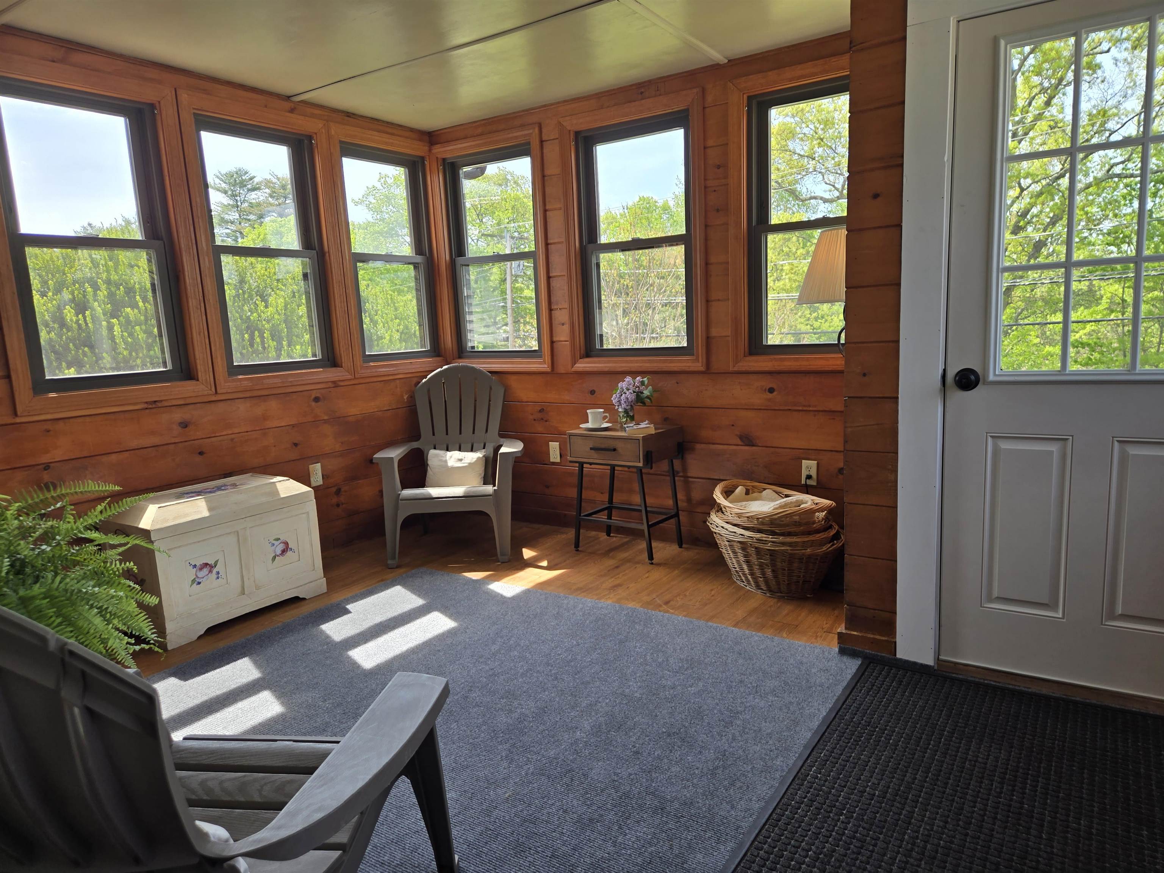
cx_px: 582
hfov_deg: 73.9
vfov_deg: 58.9
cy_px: 436
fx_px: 773
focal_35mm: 23
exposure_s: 1/248
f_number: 1.8
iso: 25
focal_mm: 5.4
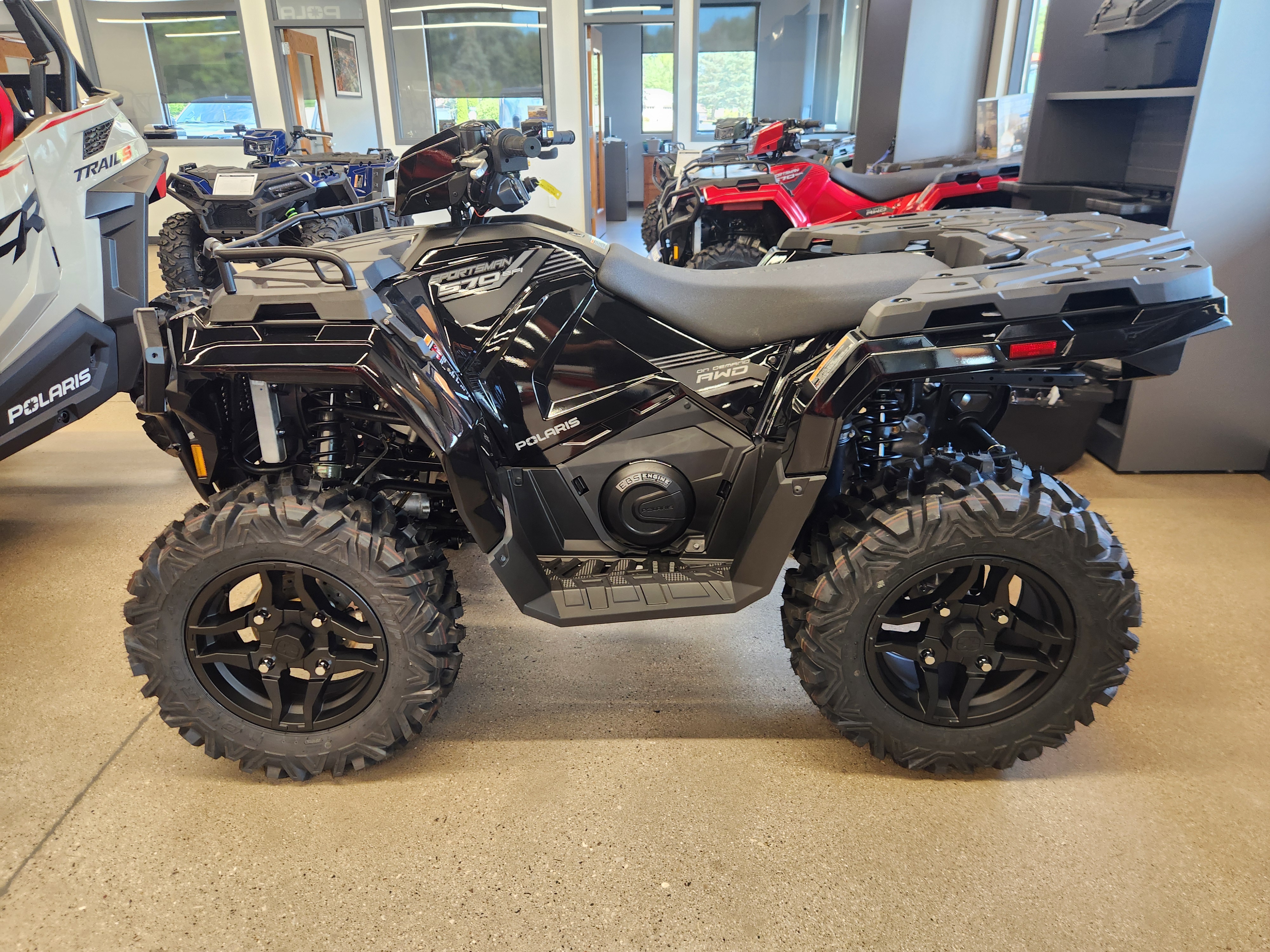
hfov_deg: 73.9
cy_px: 476
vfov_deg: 58.9
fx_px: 844
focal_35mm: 23
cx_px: 635
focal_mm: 5.4
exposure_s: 1/120
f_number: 1.8
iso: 160
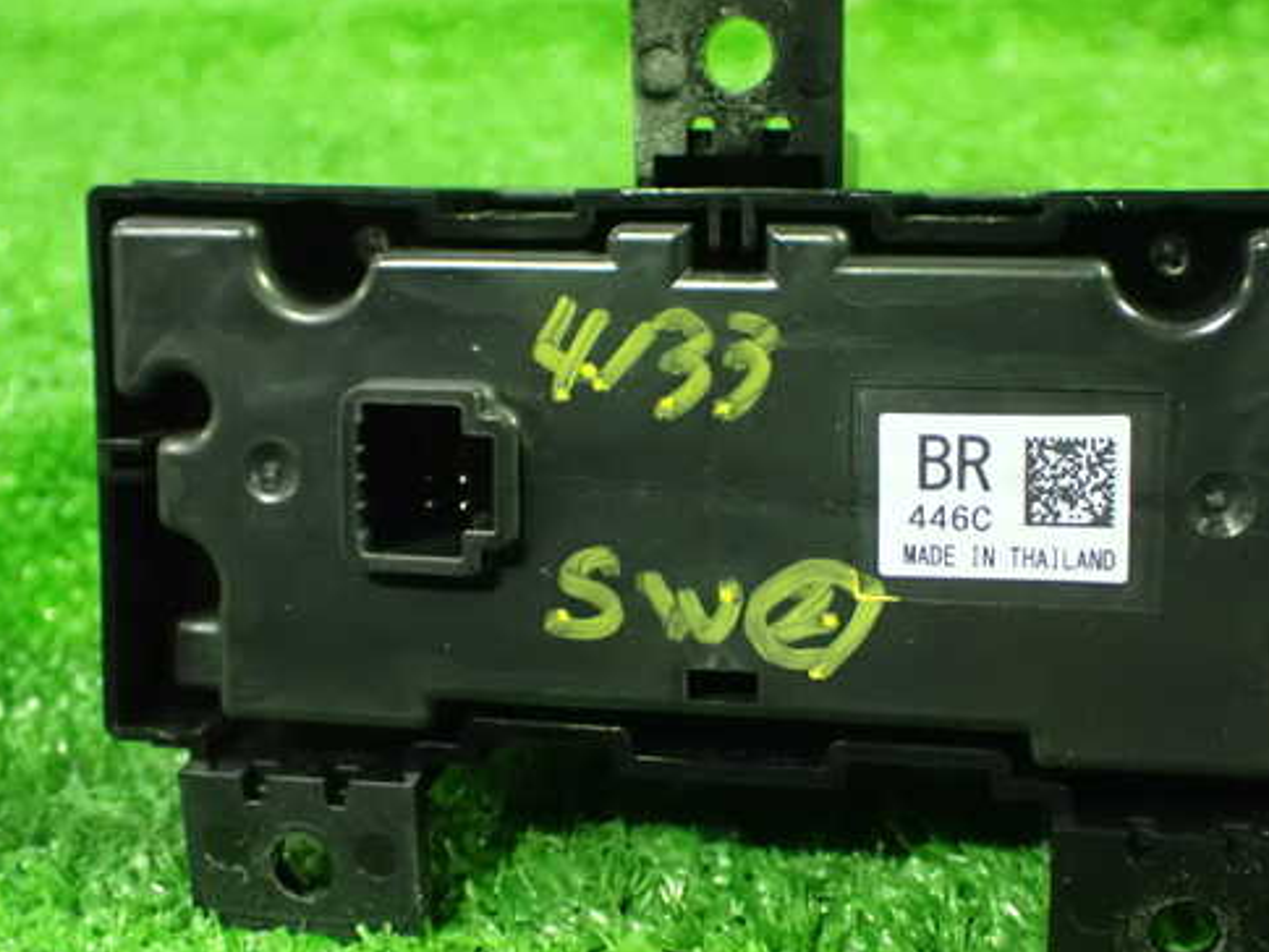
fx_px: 1723
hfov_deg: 40.3
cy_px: 437
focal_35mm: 47
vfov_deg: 30.9
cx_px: 756
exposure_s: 1/30
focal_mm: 6.83
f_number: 2.7
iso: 1600
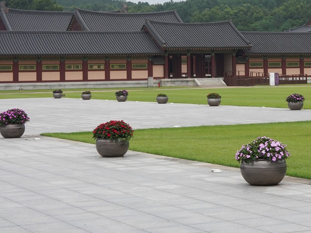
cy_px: -16
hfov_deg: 21.3
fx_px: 818
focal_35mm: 91
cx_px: 241
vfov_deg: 15.8
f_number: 18
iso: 400
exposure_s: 1/80
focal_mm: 35
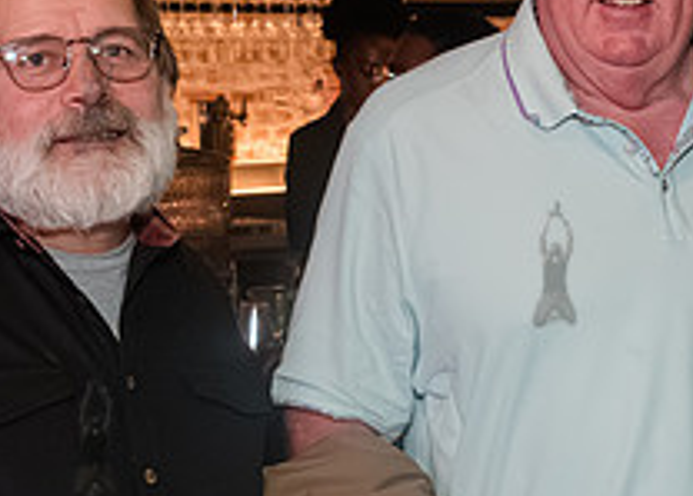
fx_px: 2009
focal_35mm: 102
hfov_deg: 19.2
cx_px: 621
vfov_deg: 14.1
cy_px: 263
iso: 8000
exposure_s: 1/400
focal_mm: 35
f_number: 5
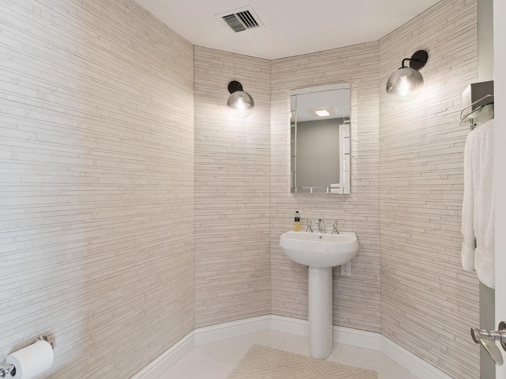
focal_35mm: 17
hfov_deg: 90.9
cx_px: 271
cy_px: 185
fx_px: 249
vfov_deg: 74.7
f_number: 7.1
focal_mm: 10
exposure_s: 1/8
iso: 100
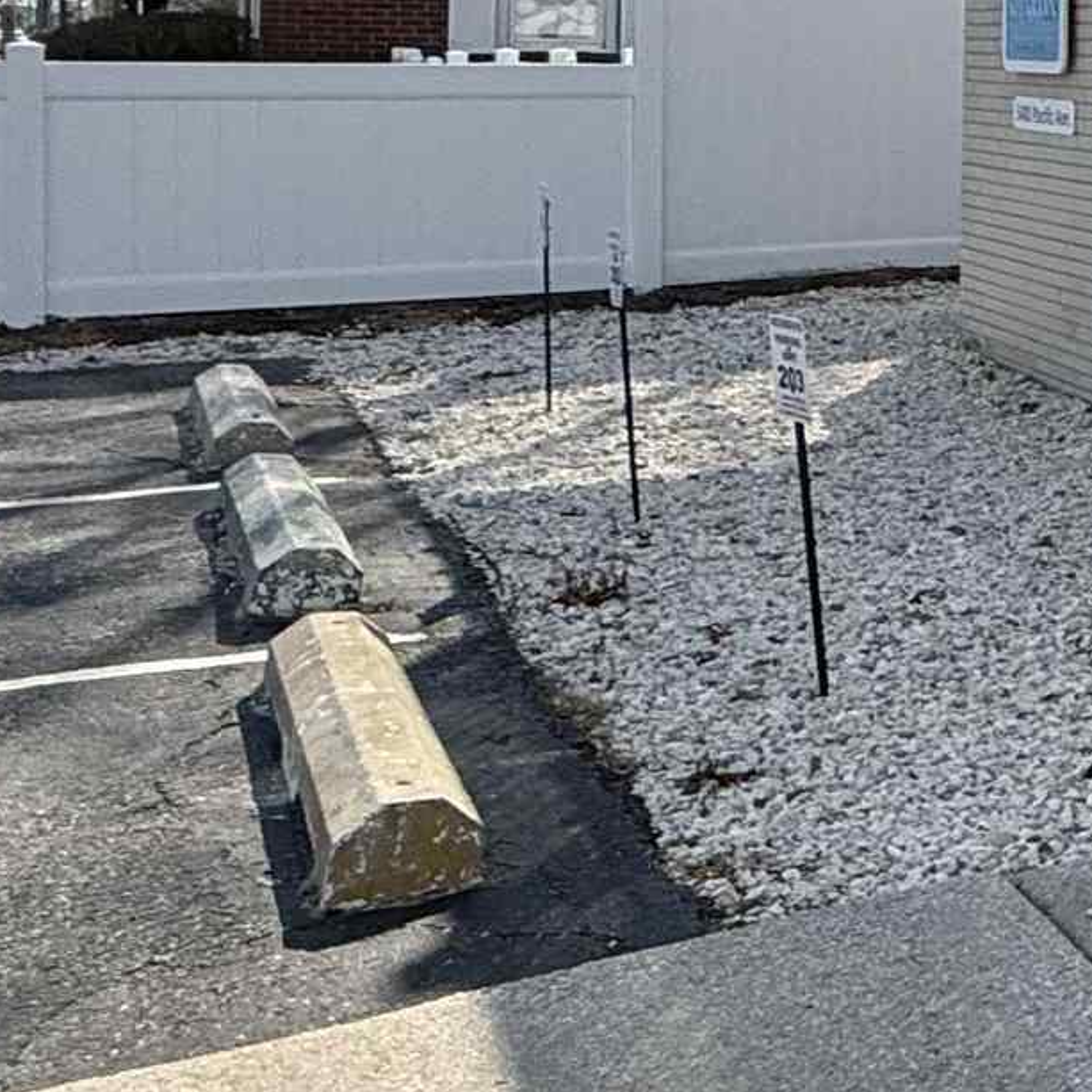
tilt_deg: +0.4
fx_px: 2213
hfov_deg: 18.4
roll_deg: -1.8
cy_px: 82
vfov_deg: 26.7
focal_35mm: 62
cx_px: 2173
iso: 64
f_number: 2.2
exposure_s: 1/2320
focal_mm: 2.22
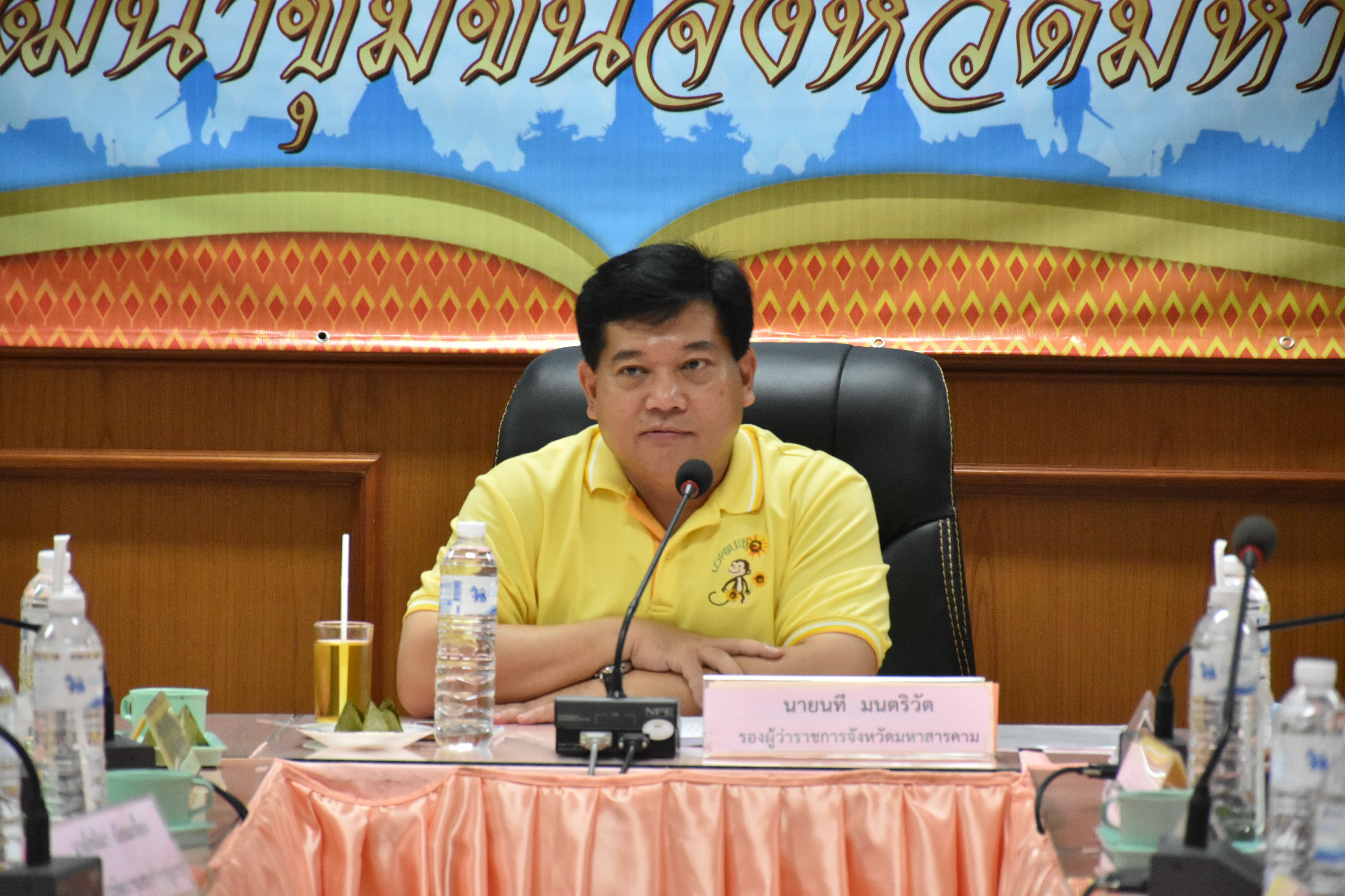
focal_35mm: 195
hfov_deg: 10.5
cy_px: 448
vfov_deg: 7.0
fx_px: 7285
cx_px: 672
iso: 2500
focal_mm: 130
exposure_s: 1/160
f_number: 5.6
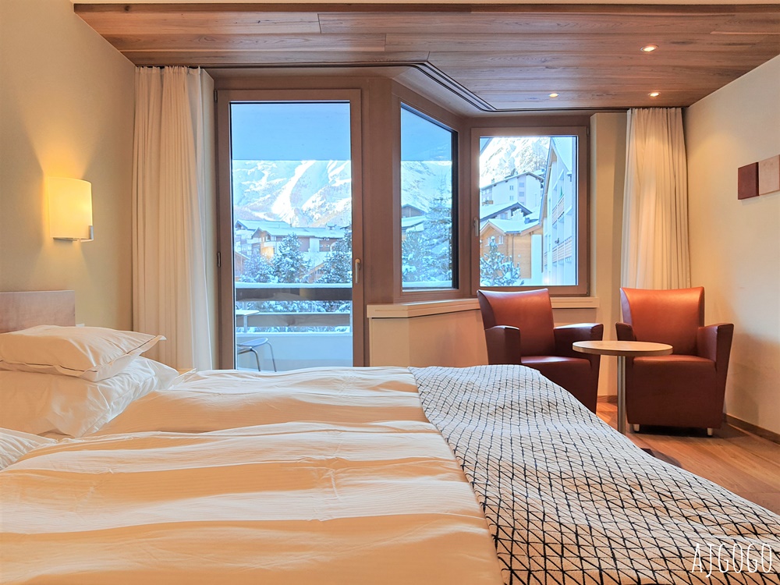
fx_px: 586
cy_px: 292
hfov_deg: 67.3
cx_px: 390
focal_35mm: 26
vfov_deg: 53.1
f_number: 1.7
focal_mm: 4.32
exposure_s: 1/101
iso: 50
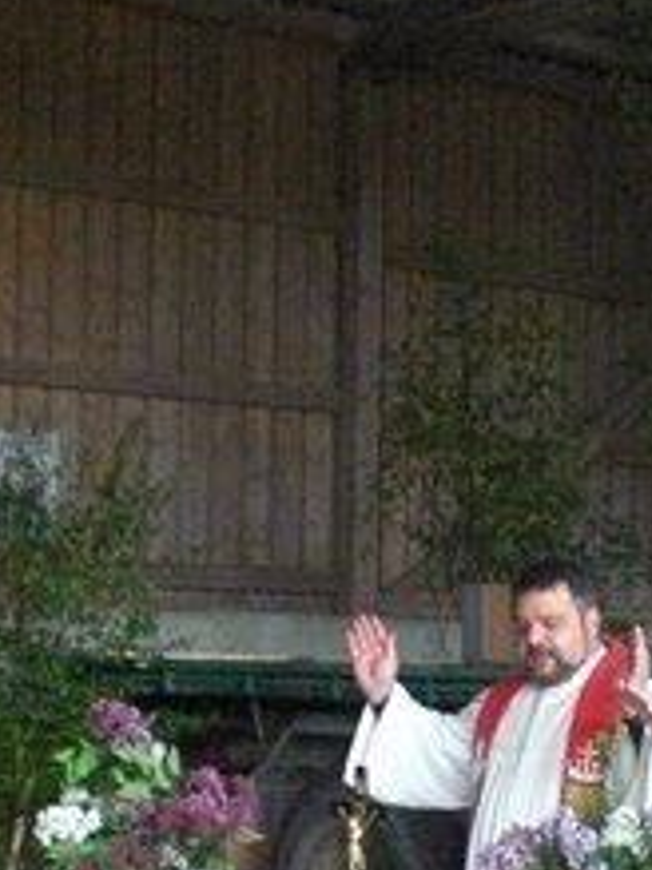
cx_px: 541
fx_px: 2614
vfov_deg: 18.7
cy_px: 719
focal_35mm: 104
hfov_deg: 14.1
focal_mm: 6.3
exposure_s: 1/100
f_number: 3.1
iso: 800
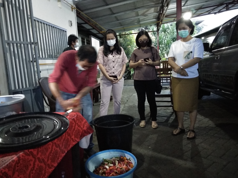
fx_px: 179
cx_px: 119
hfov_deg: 67.3
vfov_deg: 53.1
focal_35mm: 26
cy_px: 89
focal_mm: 3.81
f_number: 2.2
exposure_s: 1/13
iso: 3200
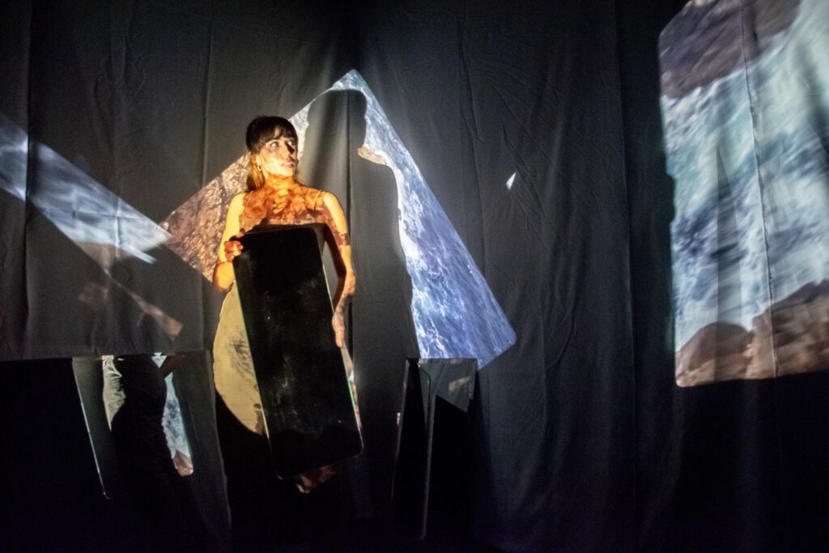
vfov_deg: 47.9
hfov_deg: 67.4
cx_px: 414
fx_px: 622
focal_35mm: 27
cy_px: 276
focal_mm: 18
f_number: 3.5
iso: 6400
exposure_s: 1/50
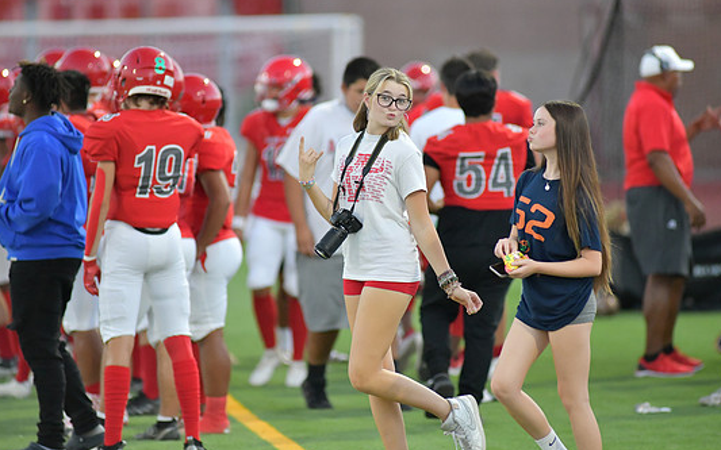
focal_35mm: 333
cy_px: 221
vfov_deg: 3.9
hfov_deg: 6.3
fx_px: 6543
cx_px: 373
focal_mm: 300
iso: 5000
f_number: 3.5
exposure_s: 1/1250
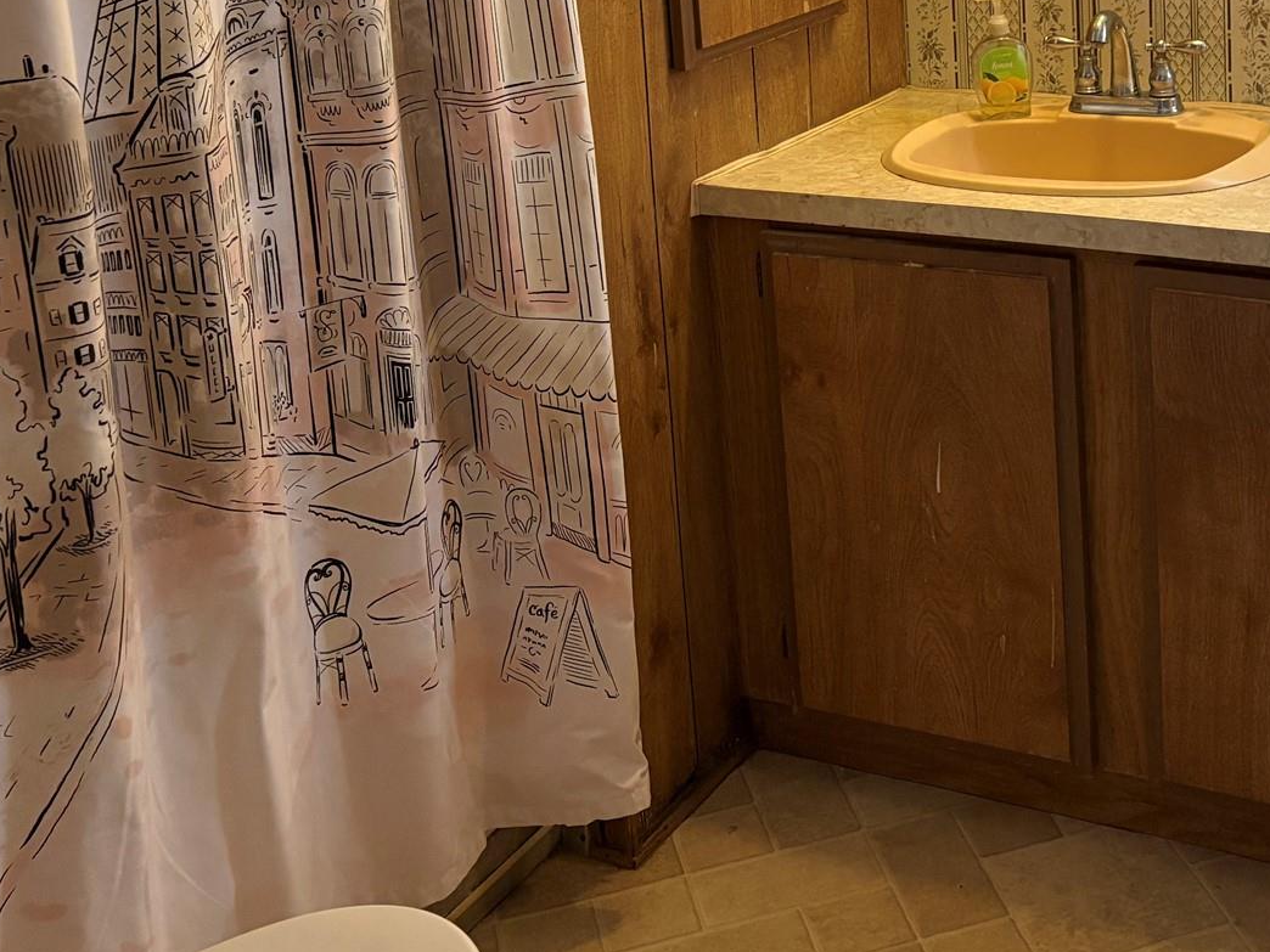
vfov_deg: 27.4
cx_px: 954
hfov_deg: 36.6
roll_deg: +2.3
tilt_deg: -10.5
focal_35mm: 51
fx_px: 1871
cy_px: 63
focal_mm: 5.96
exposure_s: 1/60
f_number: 1.6
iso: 320
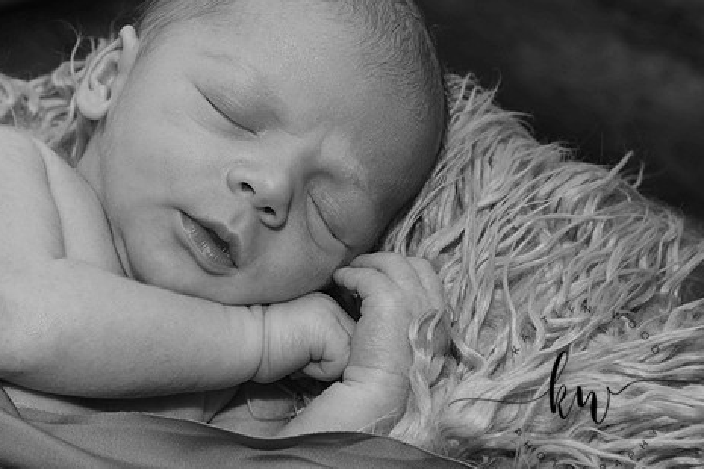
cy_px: 194
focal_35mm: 131
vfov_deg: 10.5
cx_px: 283
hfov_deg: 15.6
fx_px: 2562
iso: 400
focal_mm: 105
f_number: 11
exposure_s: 1/200
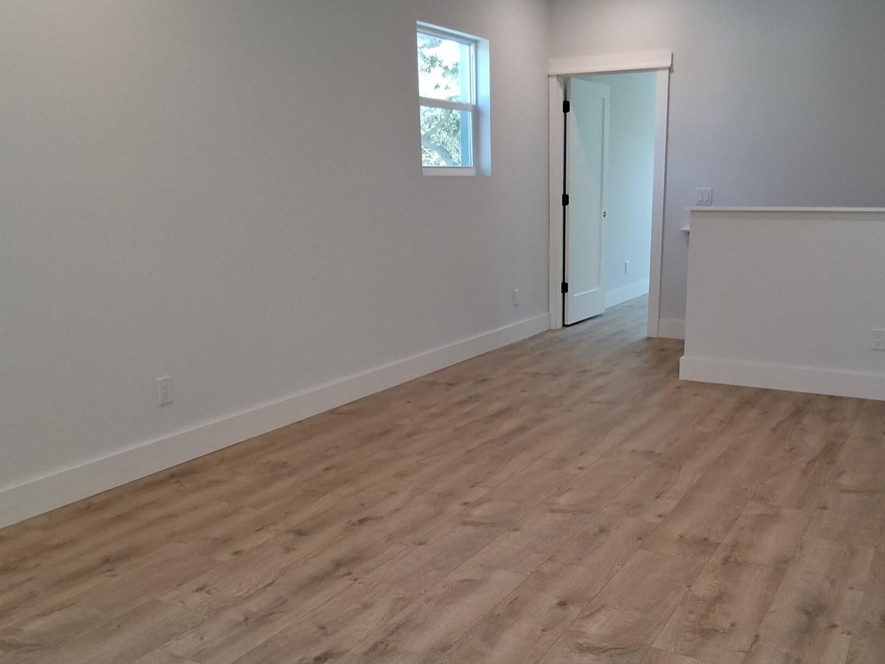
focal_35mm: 32
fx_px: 818
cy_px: 370
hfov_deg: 56.5
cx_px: 513
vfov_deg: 44.1
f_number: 2
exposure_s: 1/120
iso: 200
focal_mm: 3.08
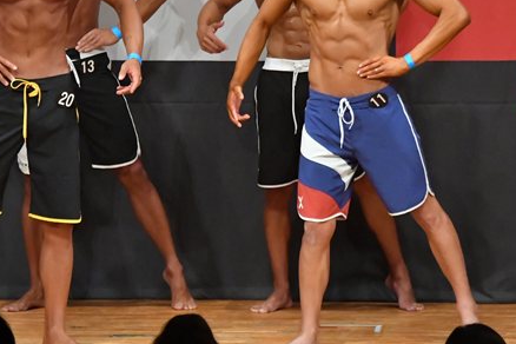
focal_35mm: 451
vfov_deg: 3.0
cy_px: 84
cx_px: 136
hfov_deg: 4.6
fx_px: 6464
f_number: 5.6
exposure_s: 1/400
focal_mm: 170
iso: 8000
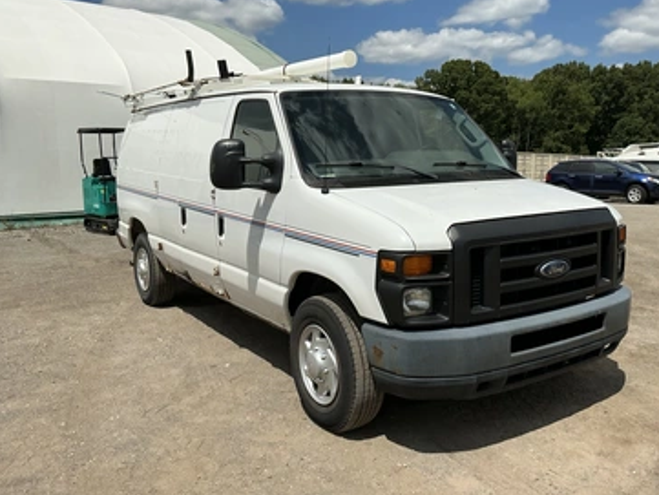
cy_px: 228
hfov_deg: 58.2
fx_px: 590
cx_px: 361
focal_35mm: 31
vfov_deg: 45.4
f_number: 1.8
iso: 25
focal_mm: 3
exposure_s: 1/4405
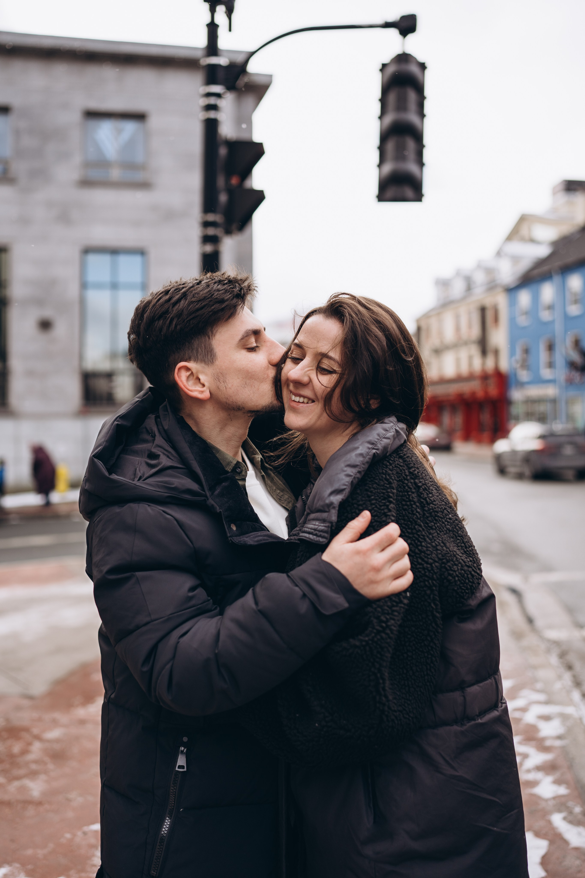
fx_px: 853
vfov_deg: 54.4
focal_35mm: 35
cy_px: 439
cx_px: 292
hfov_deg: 37.9
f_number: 1.8
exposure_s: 1/1000
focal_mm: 35
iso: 100
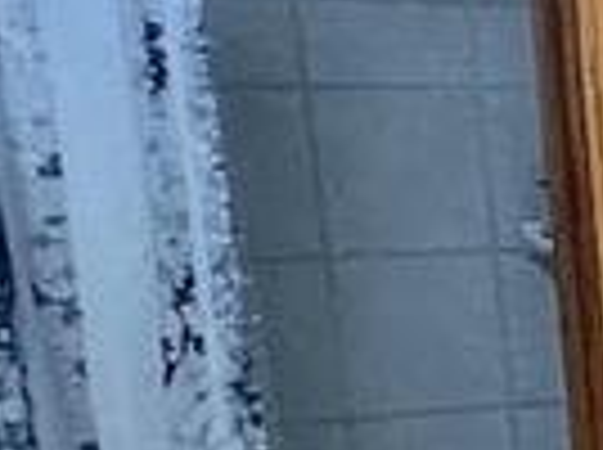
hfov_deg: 15.1
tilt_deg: -17.8
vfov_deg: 13.0
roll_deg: -0.3
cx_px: 1184
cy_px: 675
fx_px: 1861
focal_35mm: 107
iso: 250
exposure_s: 1/120
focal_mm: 2.22
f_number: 2.2
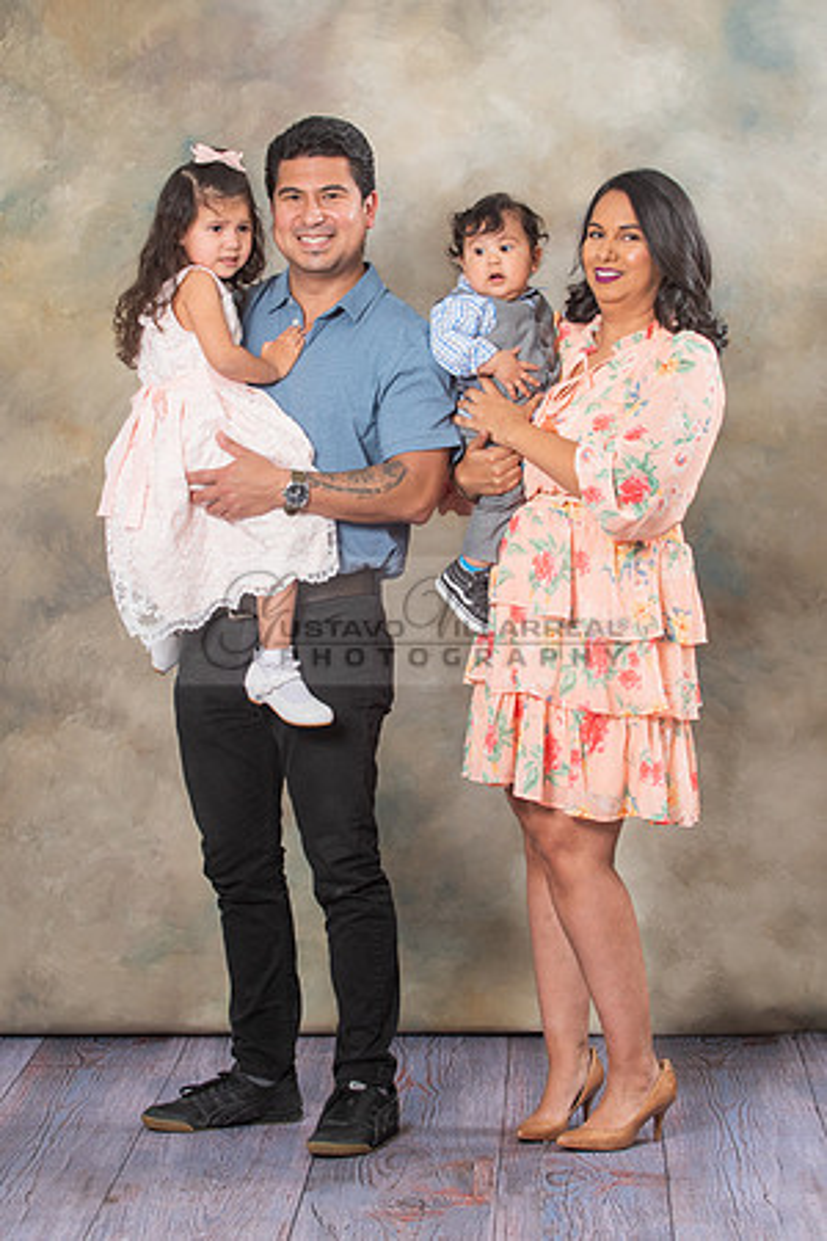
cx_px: 379
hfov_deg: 11.0
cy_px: 519
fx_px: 4283
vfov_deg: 16.5
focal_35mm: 124
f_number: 5.6
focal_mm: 70
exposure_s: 1/125
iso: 200
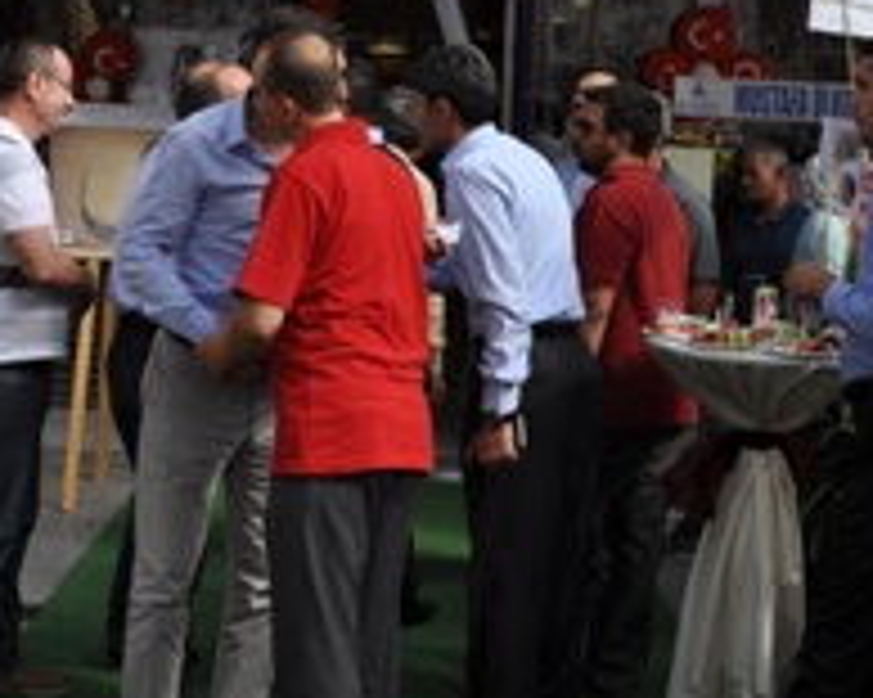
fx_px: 1679
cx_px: 387
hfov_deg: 29.1
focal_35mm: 65
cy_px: 32
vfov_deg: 22.7
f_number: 7.1
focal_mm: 20
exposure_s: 1/200
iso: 200
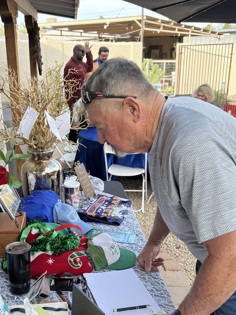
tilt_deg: -22.1
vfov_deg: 42.4
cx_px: 84
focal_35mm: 44
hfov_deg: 32.7
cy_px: 210
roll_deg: +1.0
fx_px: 400
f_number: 1.5
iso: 50
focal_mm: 5.7
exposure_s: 1/401
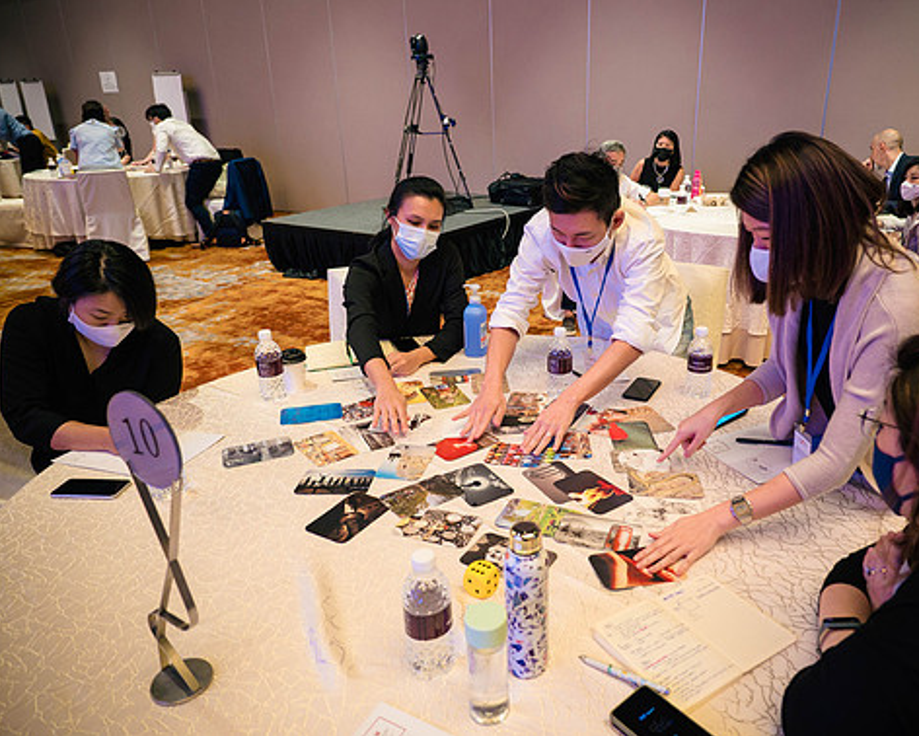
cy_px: 361
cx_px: 543
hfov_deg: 69.7
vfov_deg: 58.8
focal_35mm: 24
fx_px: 653
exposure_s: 1/100
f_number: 1.7
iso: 640
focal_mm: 10
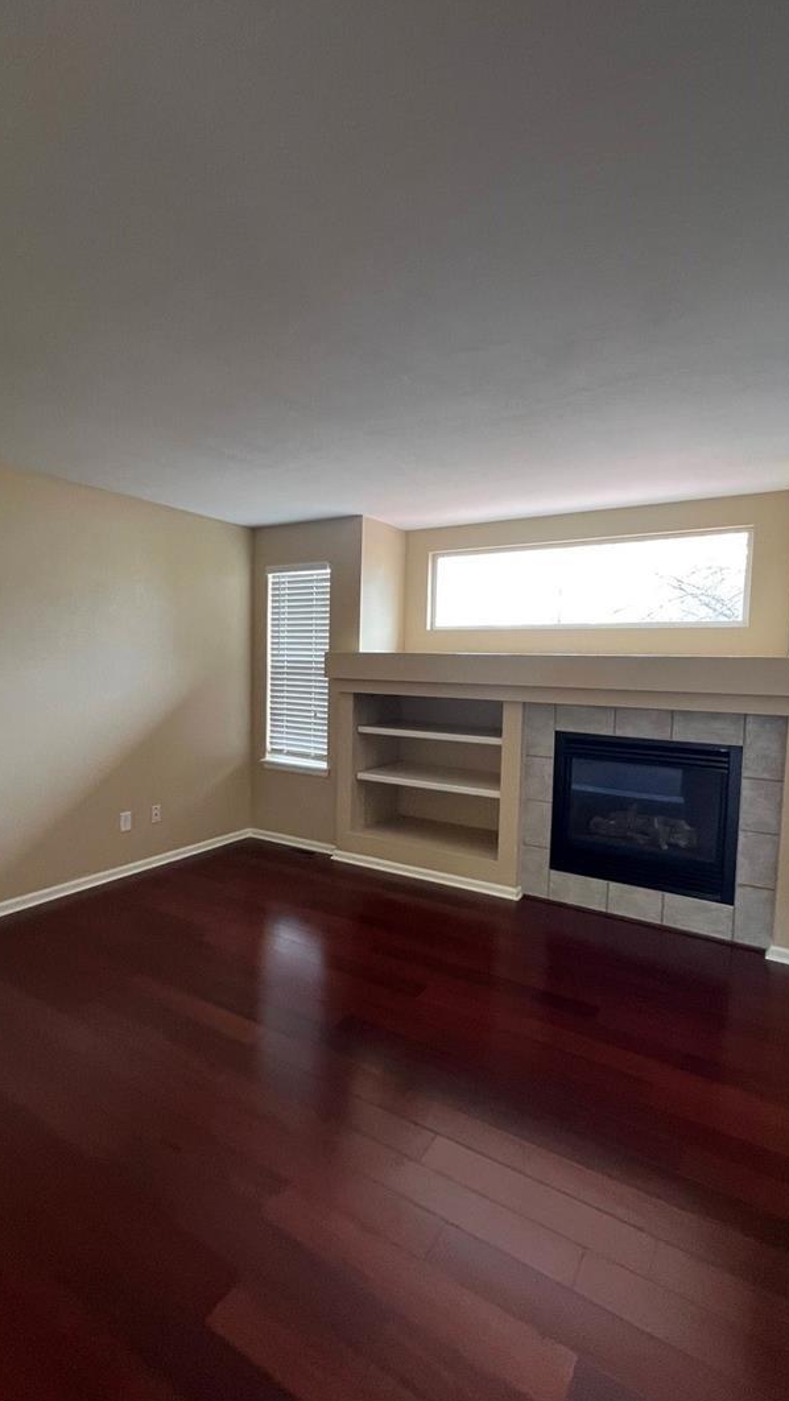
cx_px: 365
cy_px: 702
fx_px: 595
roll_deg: -0.1
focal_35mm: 16
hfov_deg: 67.0
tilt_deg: -3.1
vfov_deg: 99.4
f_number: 1.8
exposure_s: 1/120
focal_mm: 1.57
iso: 200
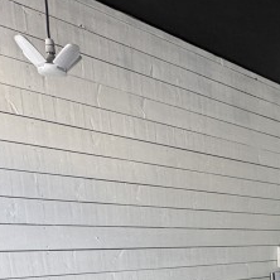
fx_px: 522
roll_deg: +0.3
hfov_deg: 24.2
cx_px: 409
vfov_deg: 27.2
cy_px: 317
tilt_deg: -7.8
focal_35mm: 57
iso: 200
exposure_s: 1/99
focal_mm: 2.22
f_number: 2.2
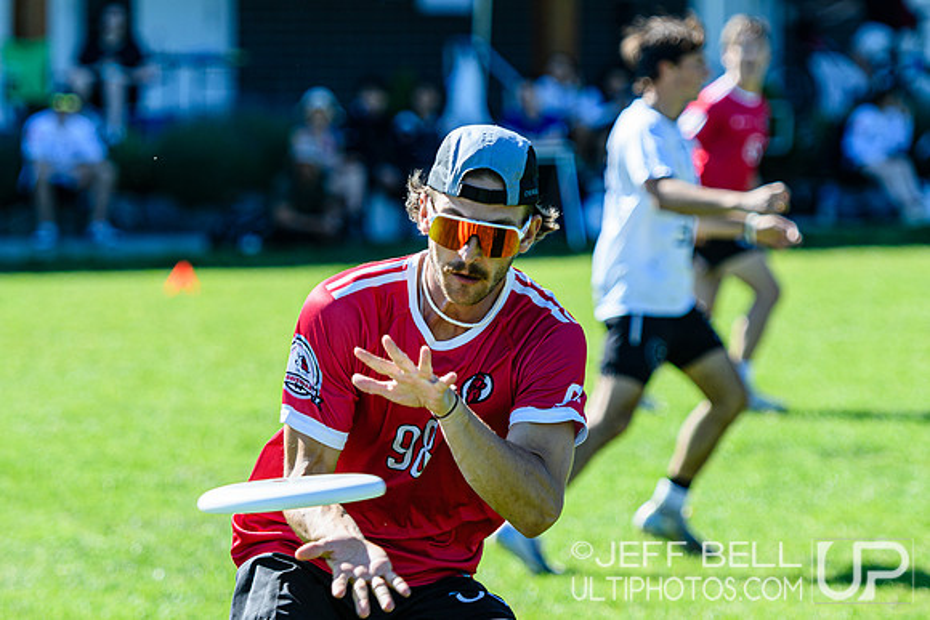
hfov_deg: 8.4
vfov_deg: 5.6
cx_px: 467
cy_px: 227
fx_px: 6360
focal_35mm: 246
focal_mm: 125
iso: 100
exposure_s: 1/1000
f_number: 3.2
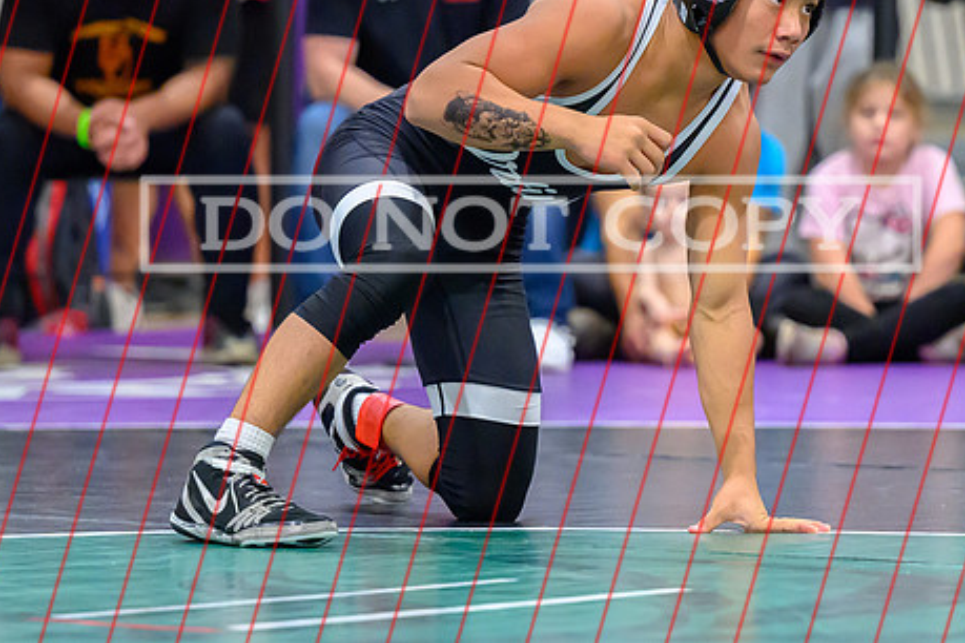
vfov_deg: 5.4
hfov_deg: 8.1
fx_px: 6835
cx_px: 674
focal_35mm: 255
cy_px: 247
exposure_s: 1/640
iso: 8000
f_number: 2.8
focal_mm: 135
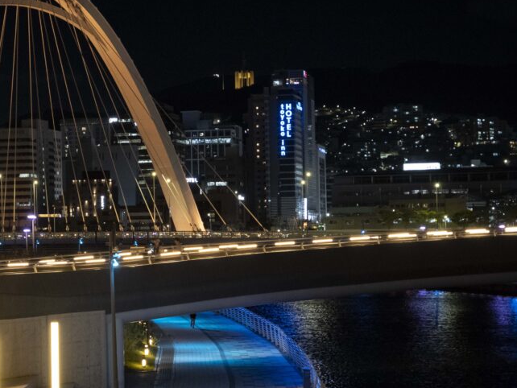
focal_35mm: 92
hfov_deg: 21.2
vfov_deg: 16.1
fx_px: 1375
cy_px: 201
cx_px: 155
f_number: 5.6
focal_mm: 60
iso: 12800
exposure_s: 1/60
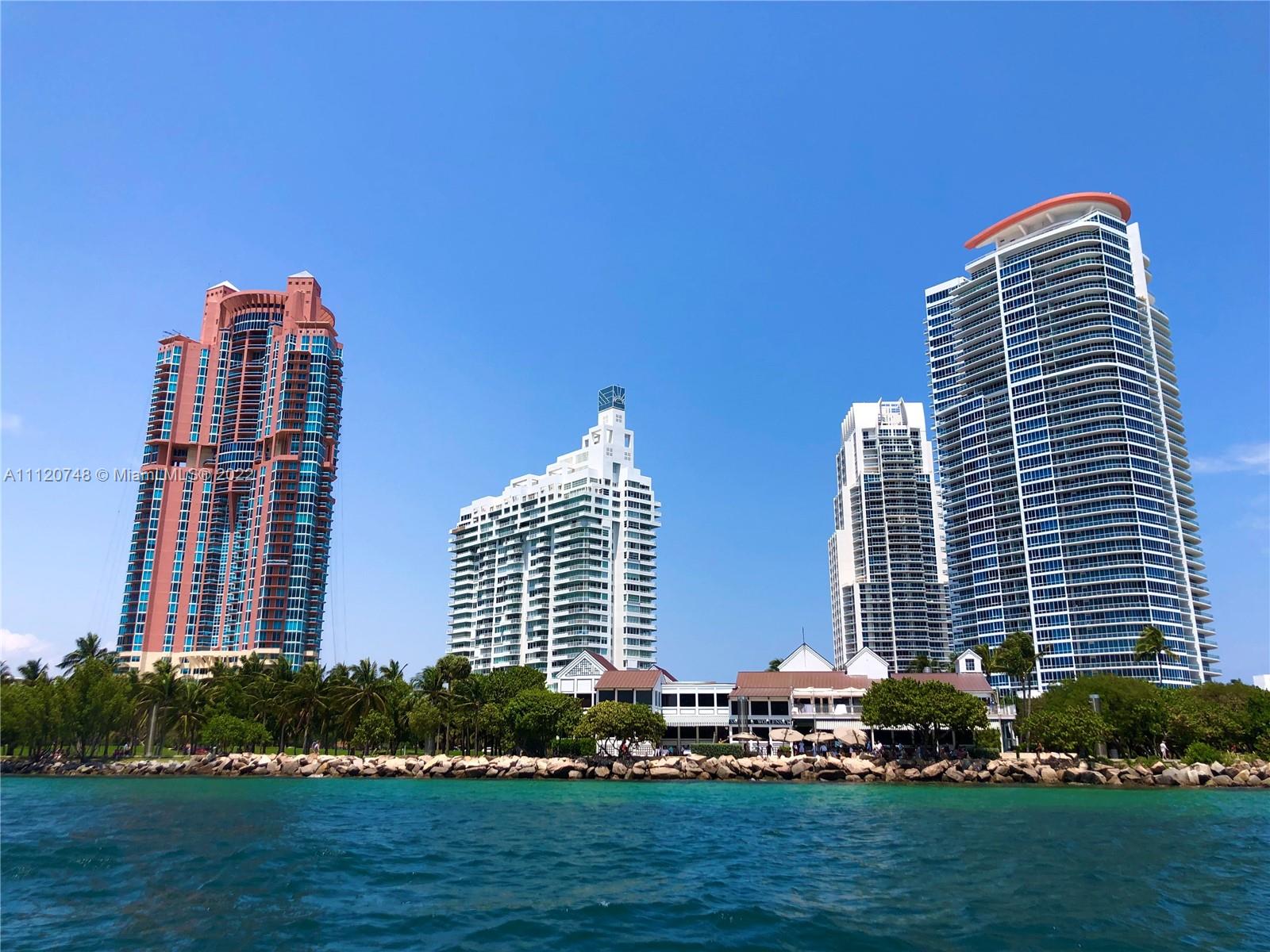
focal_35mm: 28
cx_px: 635
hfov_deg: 63.4
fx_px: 1027
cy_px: 476
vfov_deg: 49.7
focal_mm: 3.99
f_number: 1.8
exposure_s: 1/2703
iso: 20
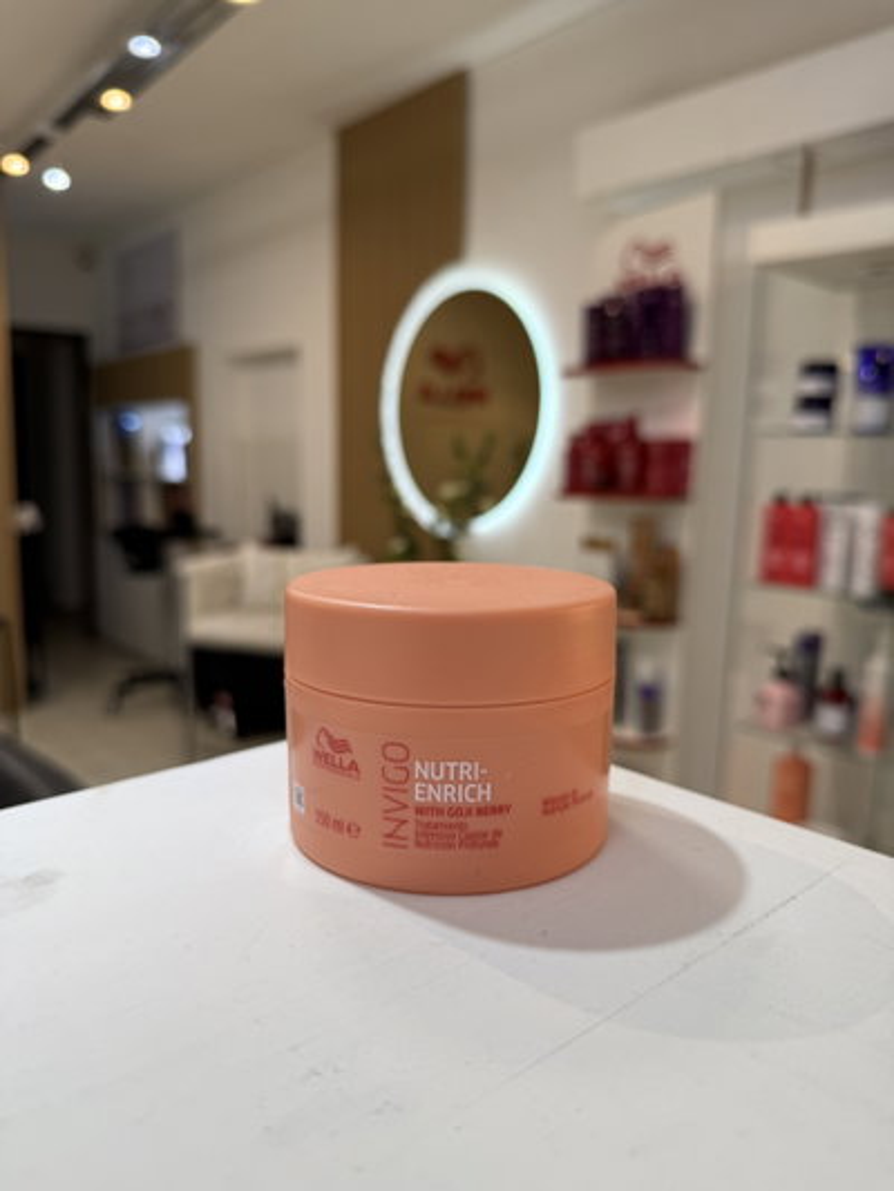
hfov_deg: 56.8
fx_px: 826
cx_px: 447
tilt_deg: -7.8
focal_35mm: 24
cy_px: 596
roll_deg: -1.6
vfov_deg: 71.6
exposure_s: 1/121
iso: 50
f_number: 1.78
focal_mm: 6.76
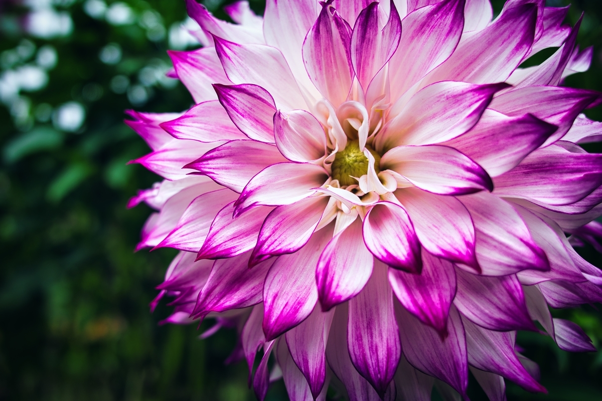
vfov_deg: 46.4
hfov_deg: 65.5
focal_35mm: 28
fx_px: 468
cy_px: 200
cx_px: 301
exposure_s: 1/400
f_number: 2.8
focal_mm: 18.3
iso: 100
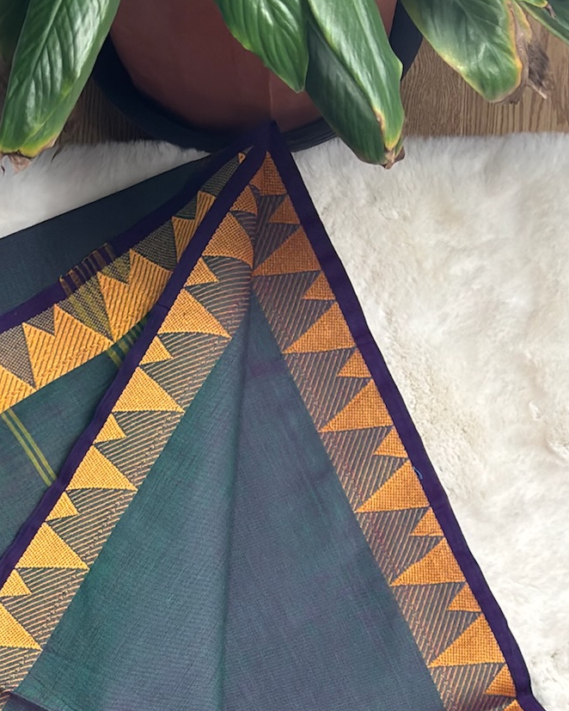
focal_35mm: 116
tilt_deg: -73.1
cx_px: 102
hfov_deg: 13.2
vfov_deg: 16.1
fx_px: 2441
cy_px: 776
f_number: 1.6
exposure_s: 1/50
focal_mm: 5.96
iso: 64
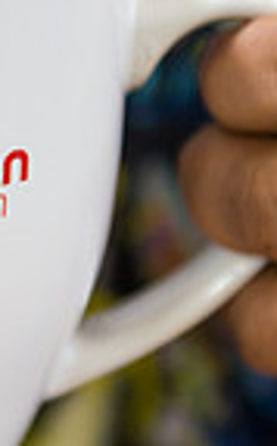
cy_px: 175
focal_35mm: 199
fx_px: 2411
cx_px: -209
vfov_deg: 10.5
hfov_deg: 6.4
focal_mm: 48
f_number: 3.2
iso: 1600
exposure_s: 1/200
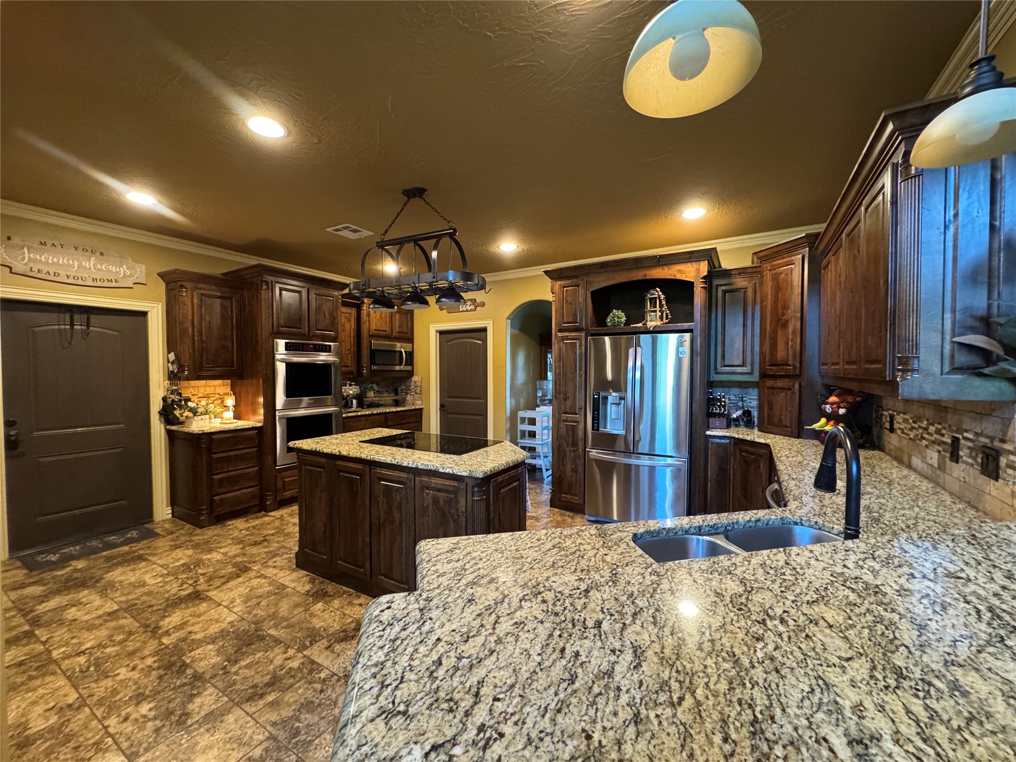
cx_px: 508
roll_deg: -0.2
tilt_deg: -1.2
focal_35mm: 14
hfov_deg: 102.1
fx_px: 411
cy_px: 381
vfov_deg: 85.7
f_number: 2.2
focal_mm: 2.22
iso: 800
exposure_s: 1/60
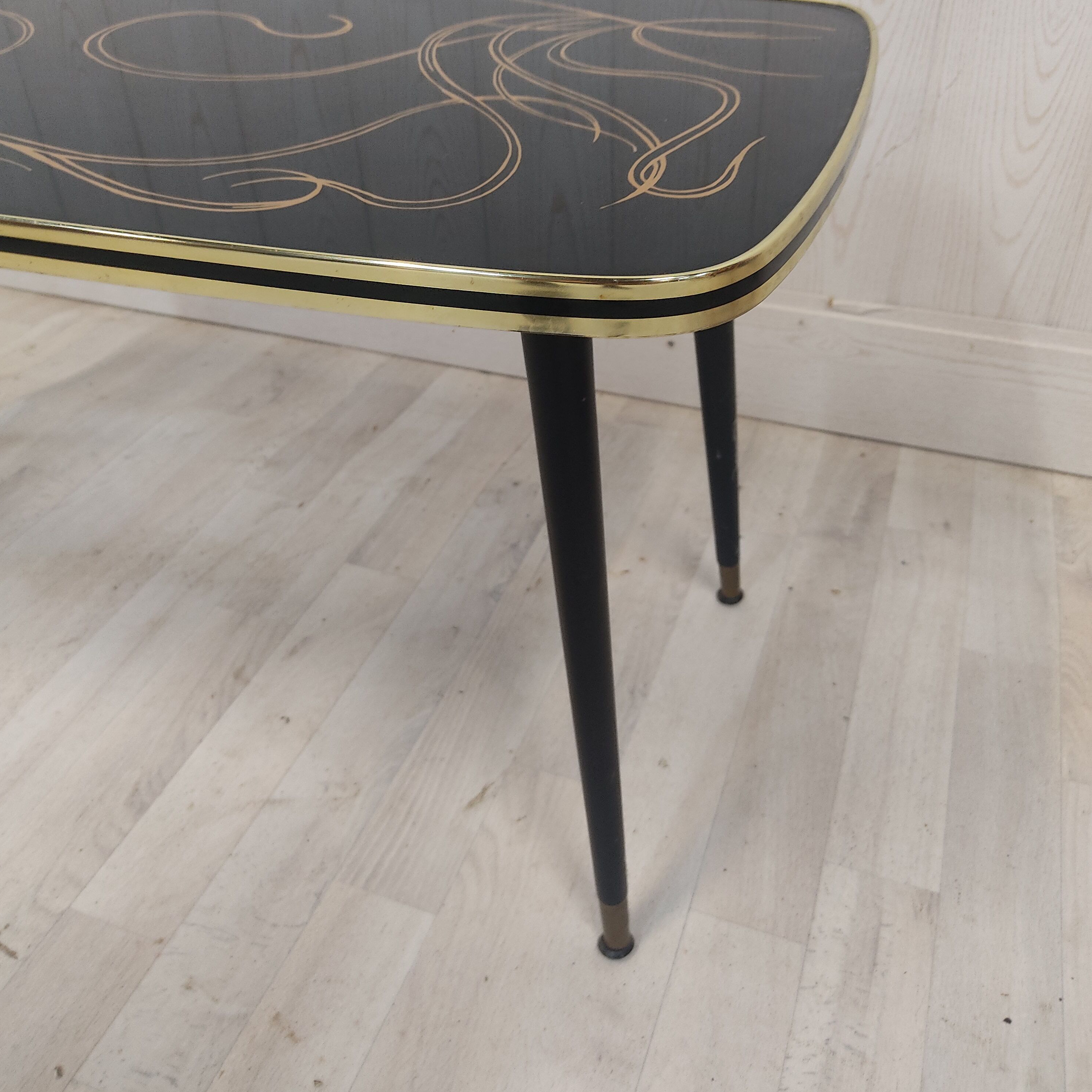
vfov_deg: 52.2
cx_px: 543
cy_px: 442
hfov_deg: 52.5
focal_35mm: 31
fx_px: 1106
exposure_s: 1/33
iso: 754
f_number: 1.79
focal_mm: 4.74
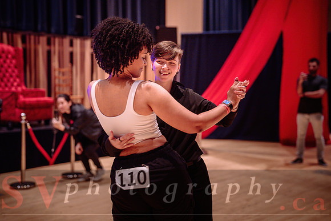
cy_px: 110
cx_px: 166
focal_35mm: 50
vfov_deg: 27.0
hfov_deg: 39.6
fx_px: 460
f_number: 1.8
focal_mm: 50
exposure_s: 1/160
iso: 1600
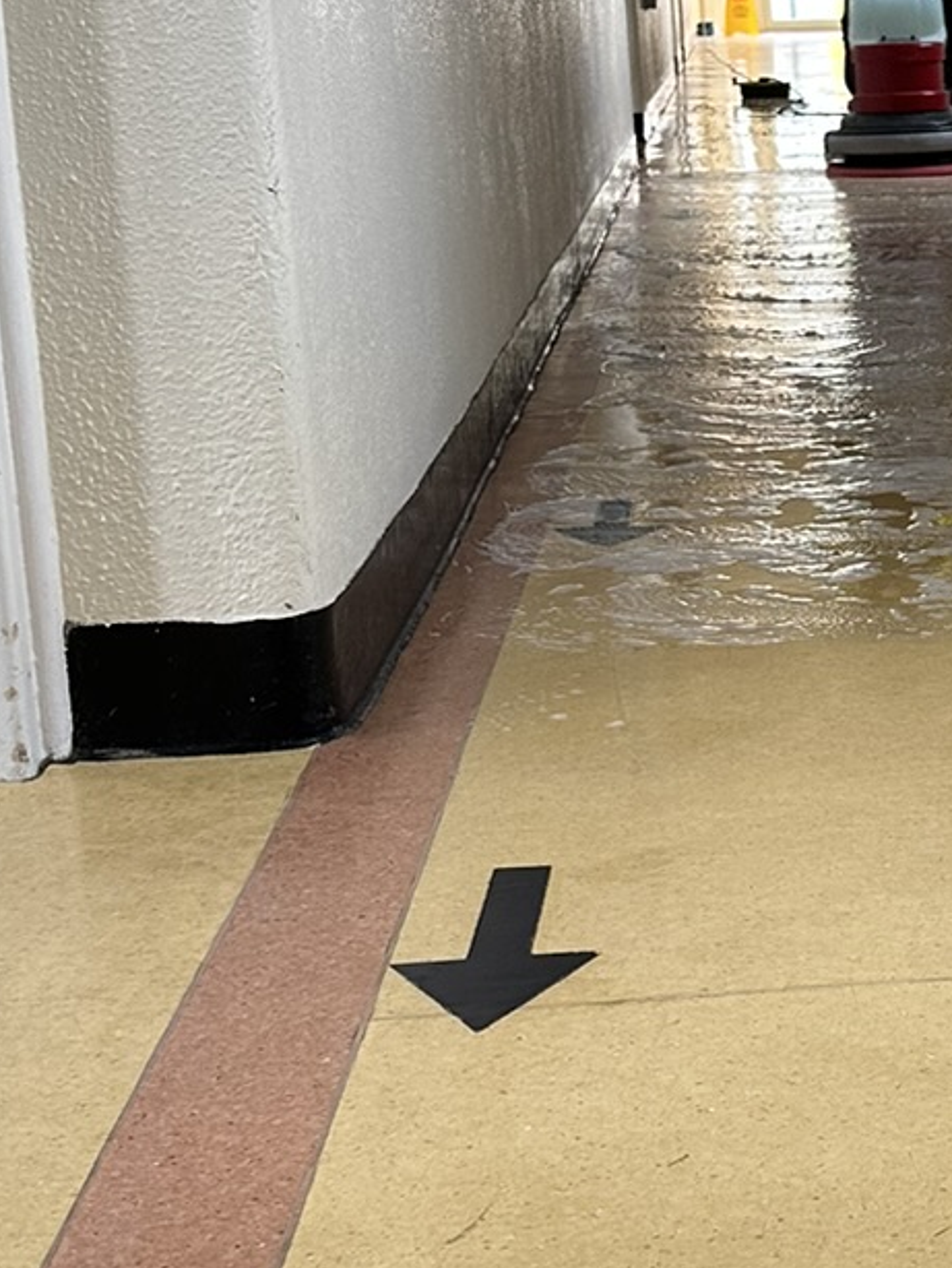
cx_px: 1175
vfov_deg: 24.4
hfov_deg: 17.5
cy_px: 622
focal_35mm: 80
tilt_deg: -10.6
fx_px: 2931
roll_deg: -0.9
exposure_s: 1/121
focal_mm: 6.86
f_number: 1.78
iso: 125
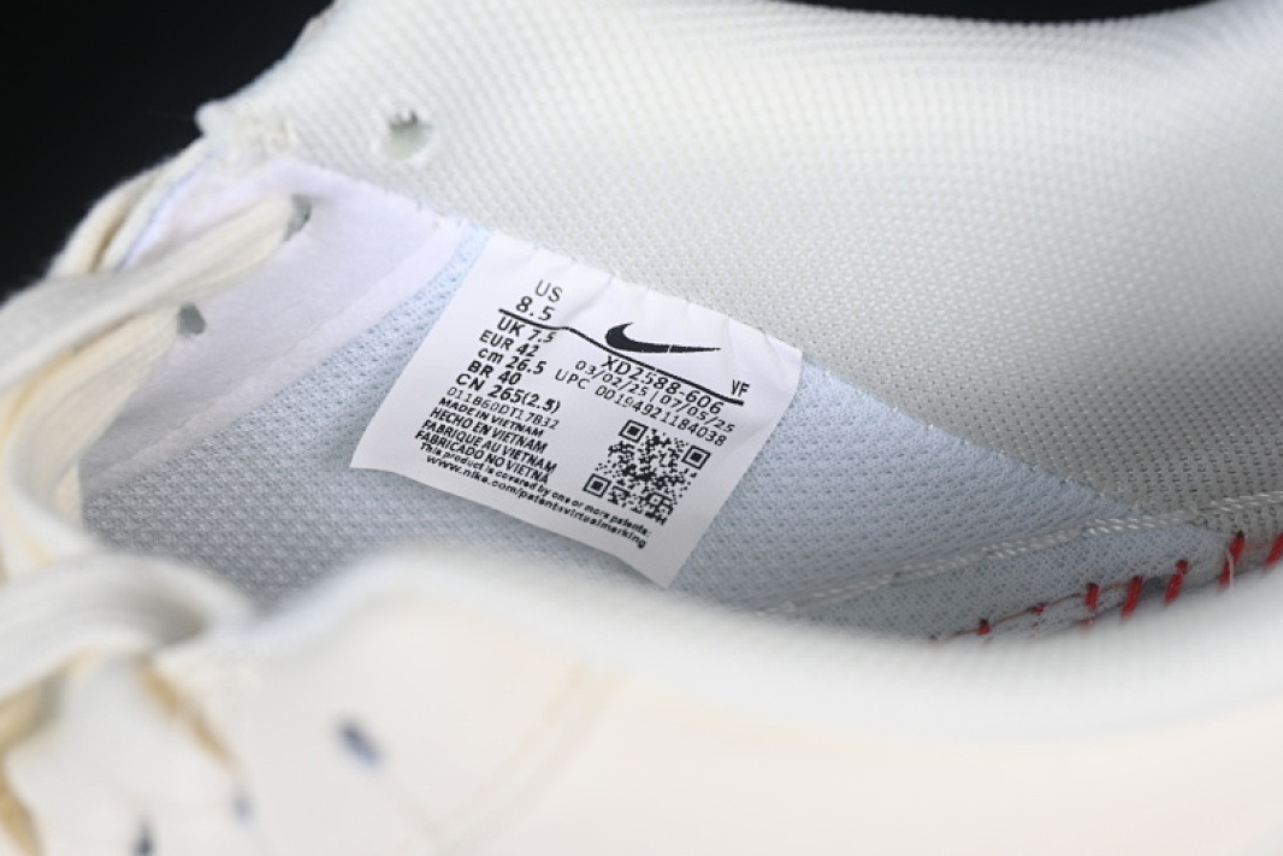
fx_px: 2709
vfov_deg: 18.0
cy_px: 424
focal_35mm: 76
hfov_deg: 26.6
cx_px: 640
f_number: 7.1
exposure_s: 1/80
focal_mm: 50
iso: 160
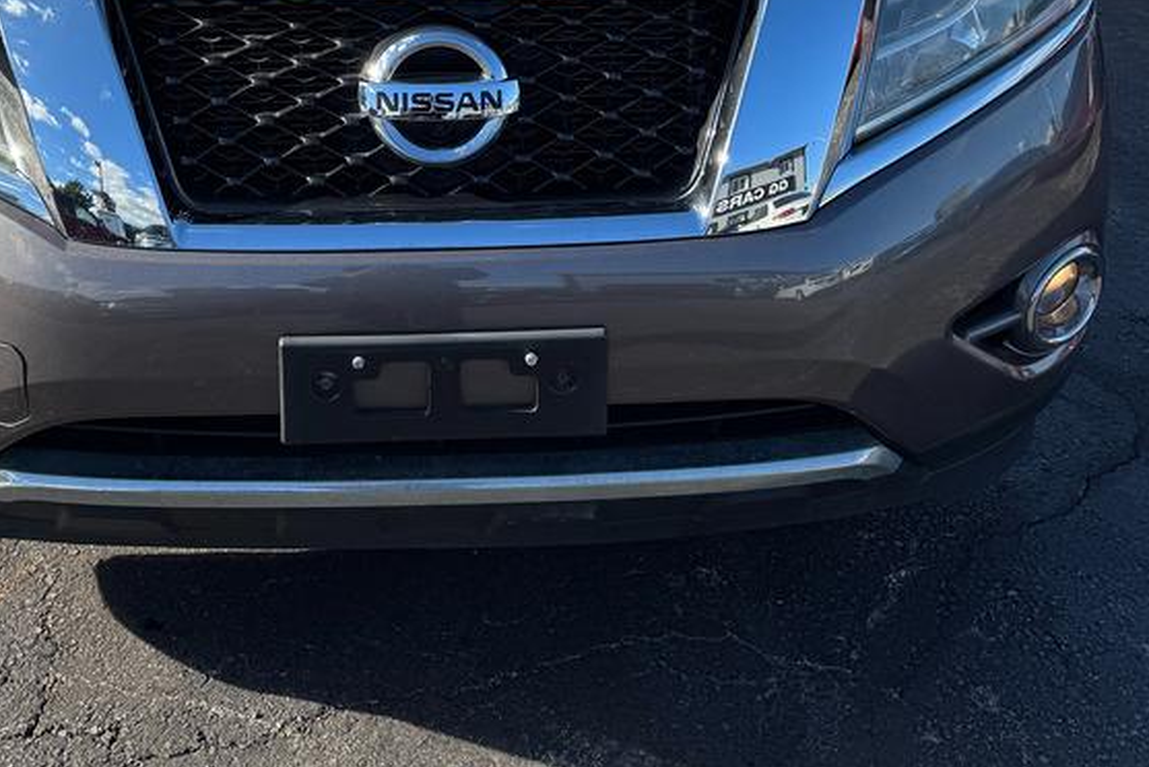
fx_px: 1373
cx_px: 425
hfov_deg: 45.0
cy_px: -188
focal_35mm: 43
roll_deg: -0.9
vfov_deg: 27.0
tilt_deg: -7.7
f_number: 1.78
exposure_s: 1/2833
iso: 80
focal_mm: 6.76
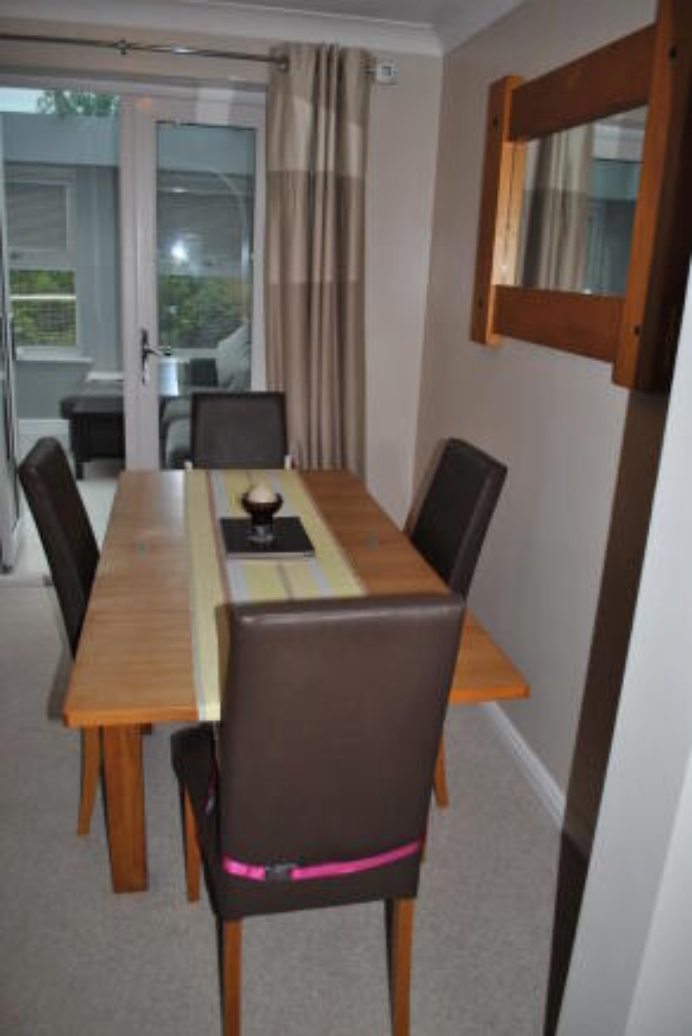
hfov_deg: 48.0
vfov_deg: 67.3
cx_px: 346
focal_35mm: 27
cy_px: 518
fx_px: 777
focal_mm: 18
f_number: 3.5
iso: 200
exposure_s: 1/60
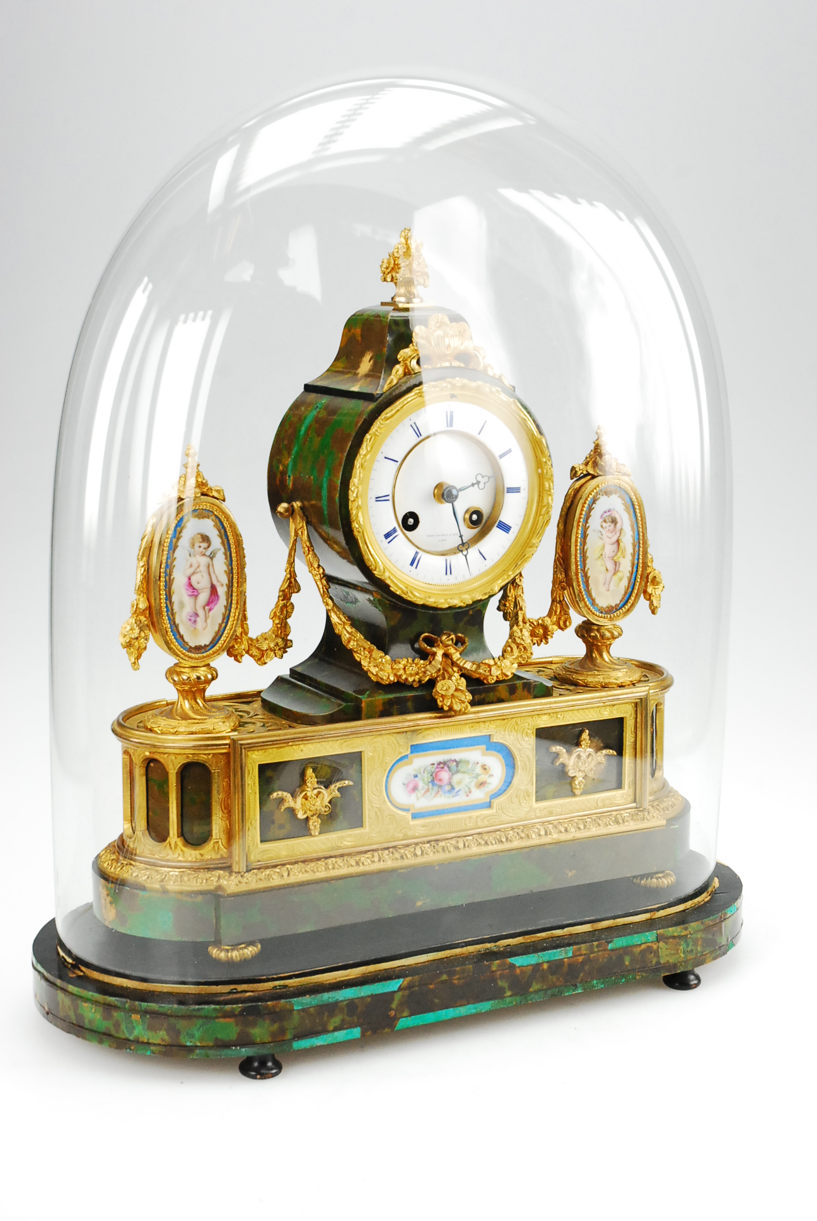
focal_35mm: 60
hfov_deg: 22.7
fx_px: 2037
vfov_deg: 33.4
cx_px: 408
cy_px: 610
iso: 1250
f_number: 13
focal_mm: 40
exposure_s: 1/640
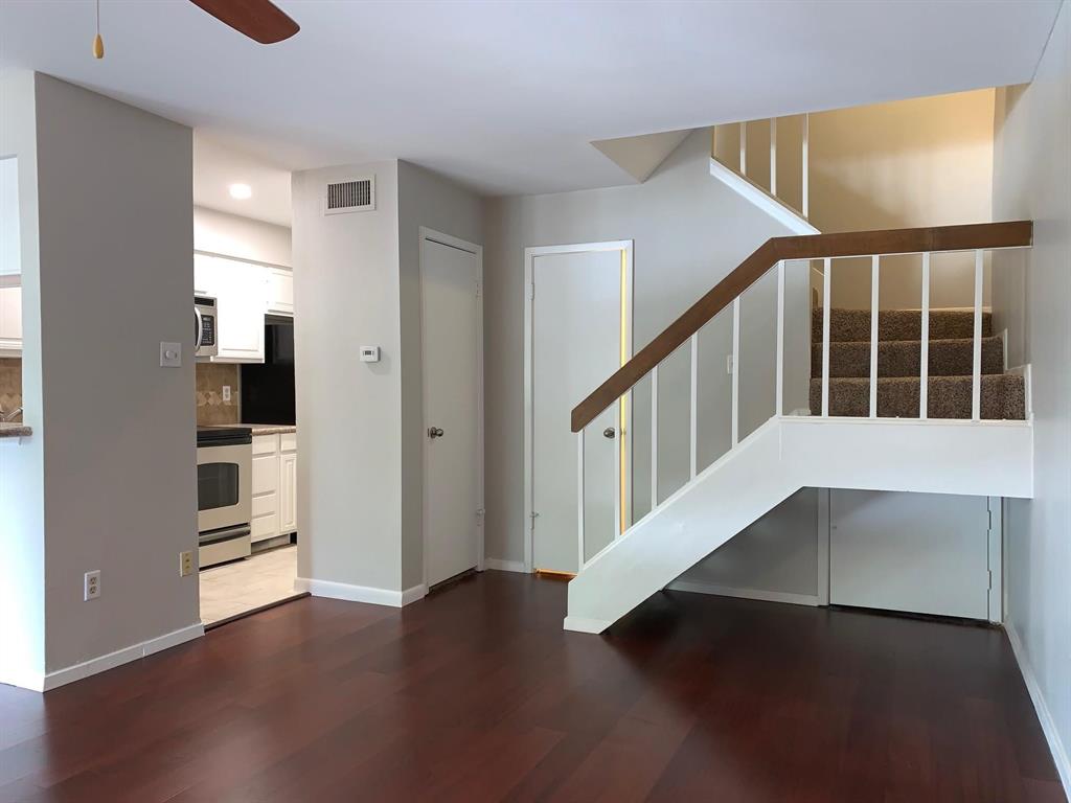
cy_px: 402
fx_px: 804
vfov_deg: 53.1
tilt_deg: -1.4
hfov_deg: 67.3
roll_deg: +0.2
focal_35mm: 26
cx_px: 536
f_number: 1.8
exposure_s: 1/15
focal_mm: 4.25
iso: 50
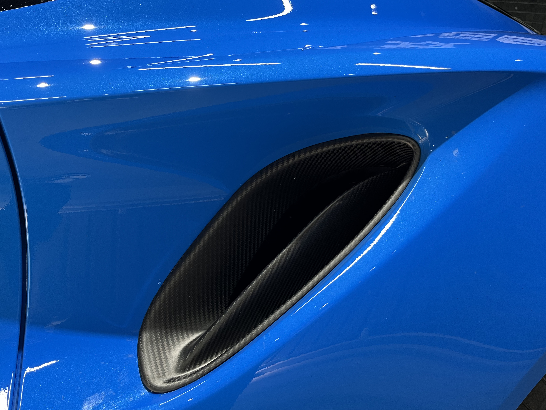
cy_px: 212
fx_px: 473
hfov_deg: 59.8
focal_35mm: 30
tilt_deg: -20.2
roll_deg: -4.2
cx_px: 241
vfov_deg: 46.8
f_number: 1.6
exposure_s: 1/71
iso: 125
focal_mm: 5.1
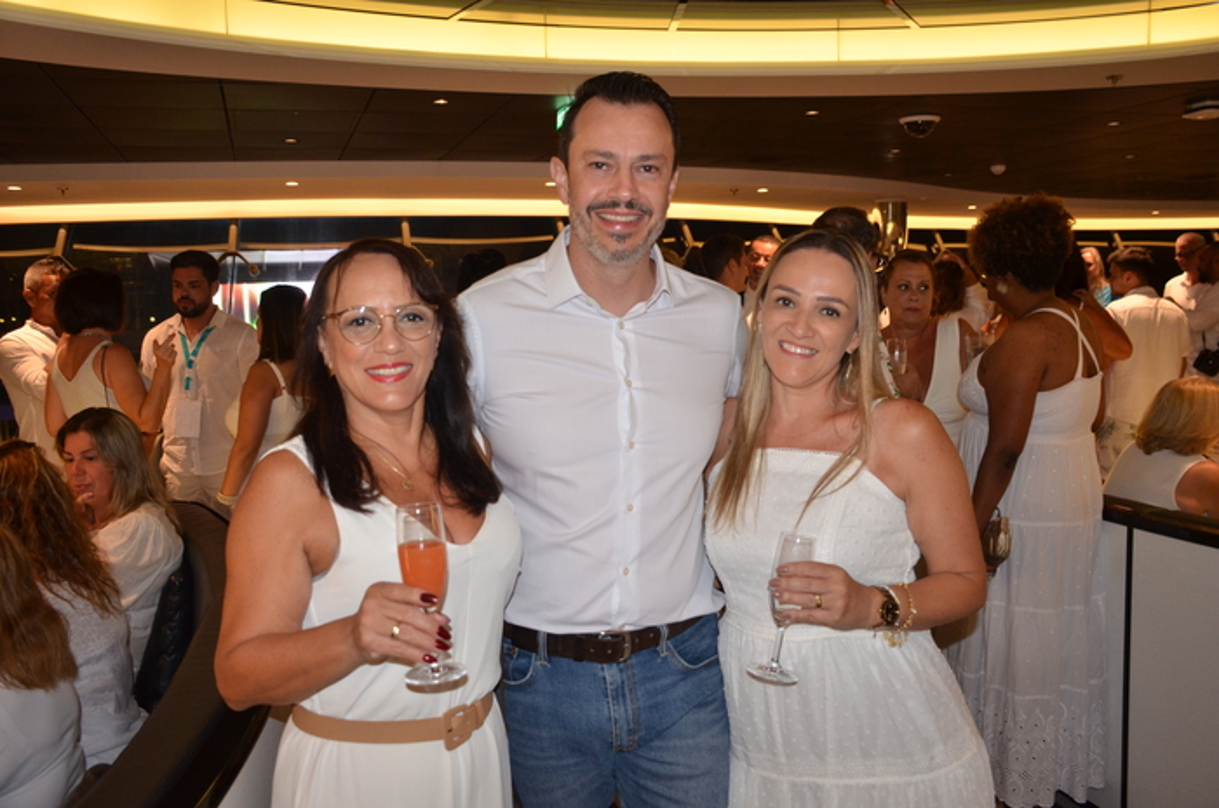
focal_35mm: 33
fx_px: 1115
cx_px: 610
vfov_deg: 39.8
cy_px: 404
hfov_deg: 57.3
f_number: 3.5
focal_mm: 22
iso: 800
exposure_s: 1/60
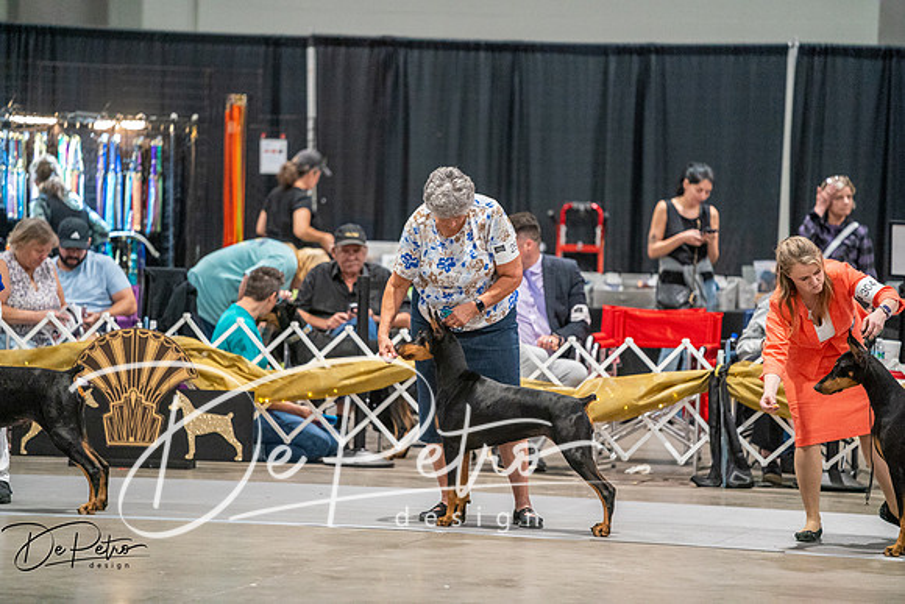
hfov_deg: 10.3
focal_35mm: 200
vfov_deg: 6.9
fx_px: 5029
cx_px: 452
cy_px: 302
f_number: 2.8
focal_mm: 200
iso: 6400
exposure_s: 1/250
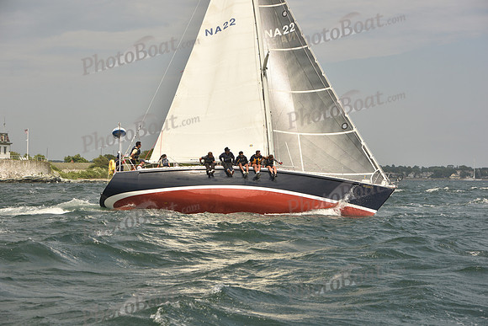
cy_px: 163
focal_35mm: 70
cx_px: 244
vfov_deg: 19.5
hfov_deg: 28.8
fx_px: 949
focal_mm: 70
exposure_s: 1/640
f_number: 7.1
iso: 250
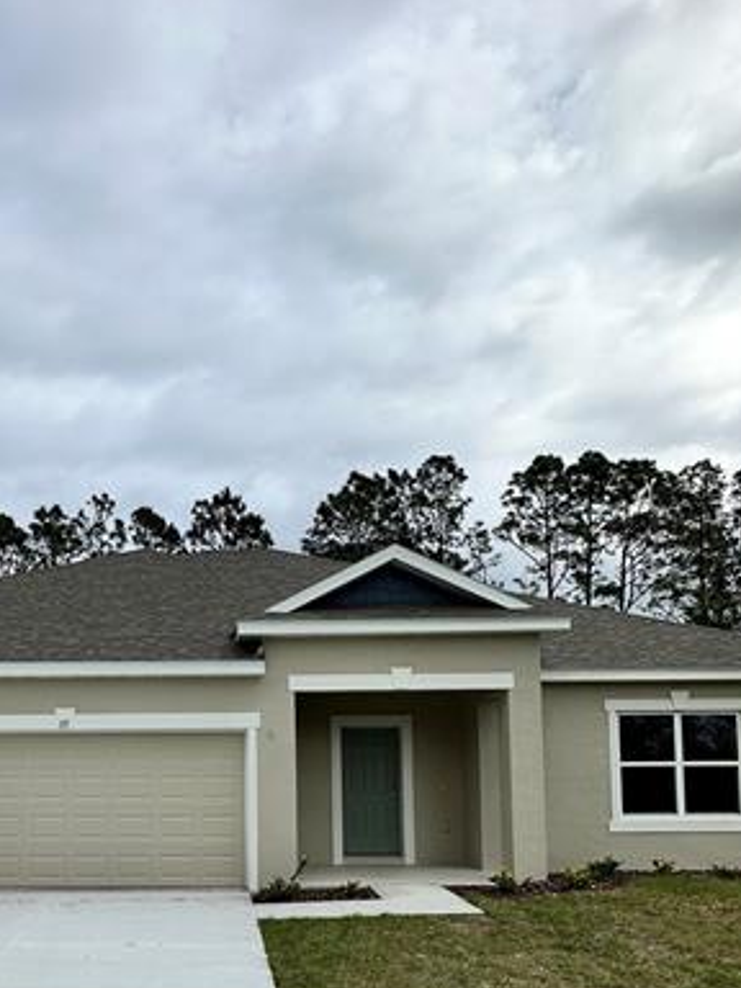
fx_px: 799
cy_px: 728
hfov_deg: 48.2
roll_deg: -0.6
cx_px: 203
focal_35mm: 28
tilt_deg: +3.5
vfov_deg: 60.4
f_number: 2.2
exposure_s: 1/2959
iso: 50
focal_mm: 2.22
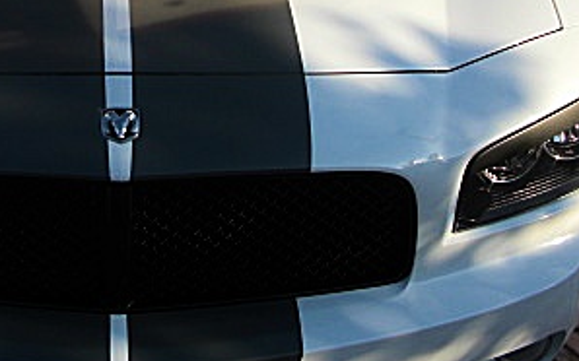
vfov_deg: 15.6
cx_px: 117
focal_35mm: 82
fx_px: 1293
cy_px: 12
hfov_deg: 24.8
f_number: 2.8
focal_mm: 6.3
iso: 50
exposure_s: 1/640
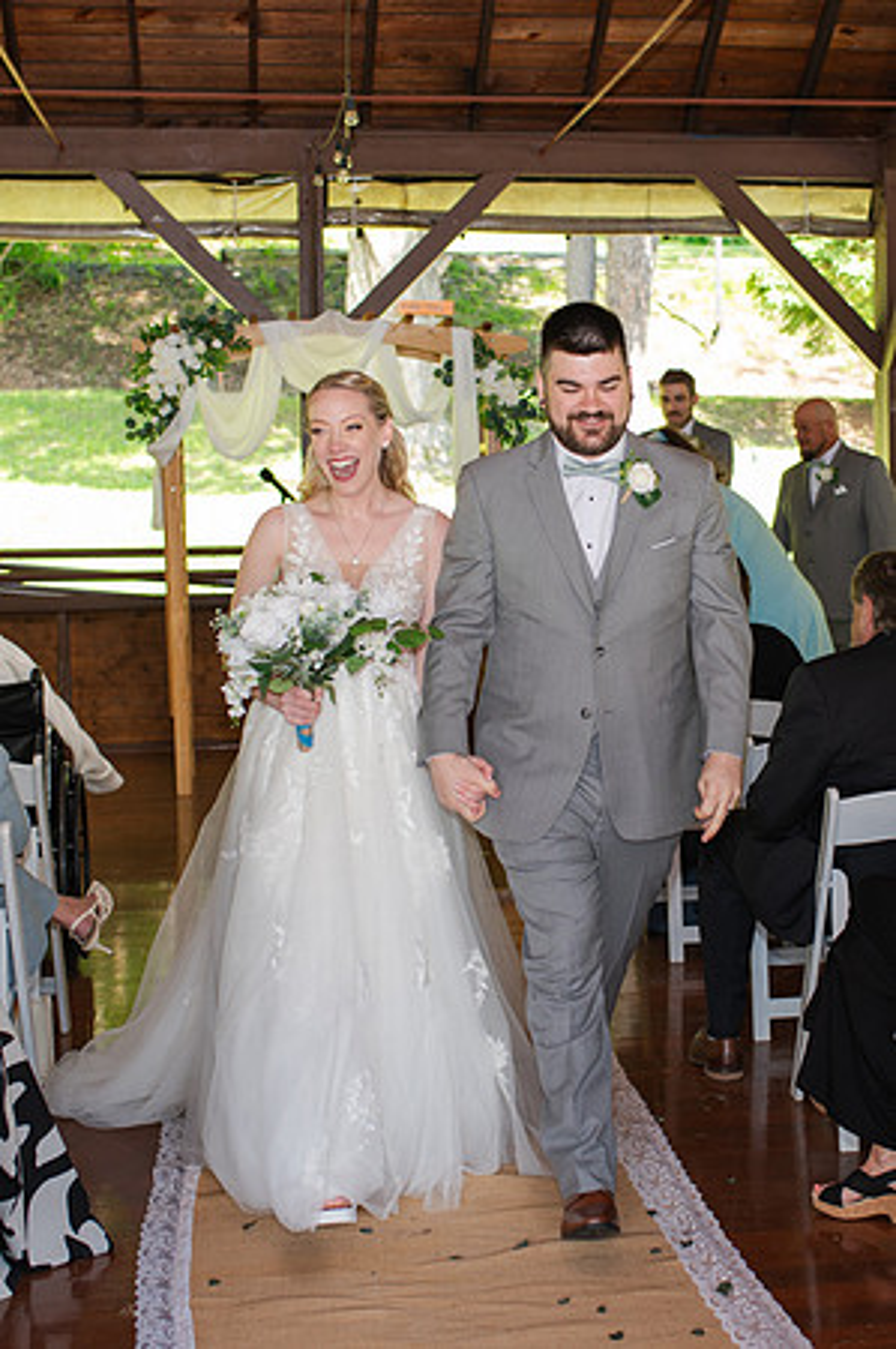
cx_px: 594
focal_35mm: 56
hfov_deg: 24.0
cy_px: 639
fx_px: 2100
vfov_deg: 35.6
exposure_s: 1/200
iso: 250
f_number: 3.2
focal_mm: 35
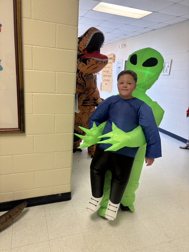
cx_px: 94
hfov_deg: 53.1
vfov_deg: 67.3
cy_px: 126
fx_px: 189
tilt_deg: -14.9
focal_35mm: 26
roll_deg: -3.9
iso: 125
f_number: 1.6
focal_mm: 5.96
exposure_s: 1/60
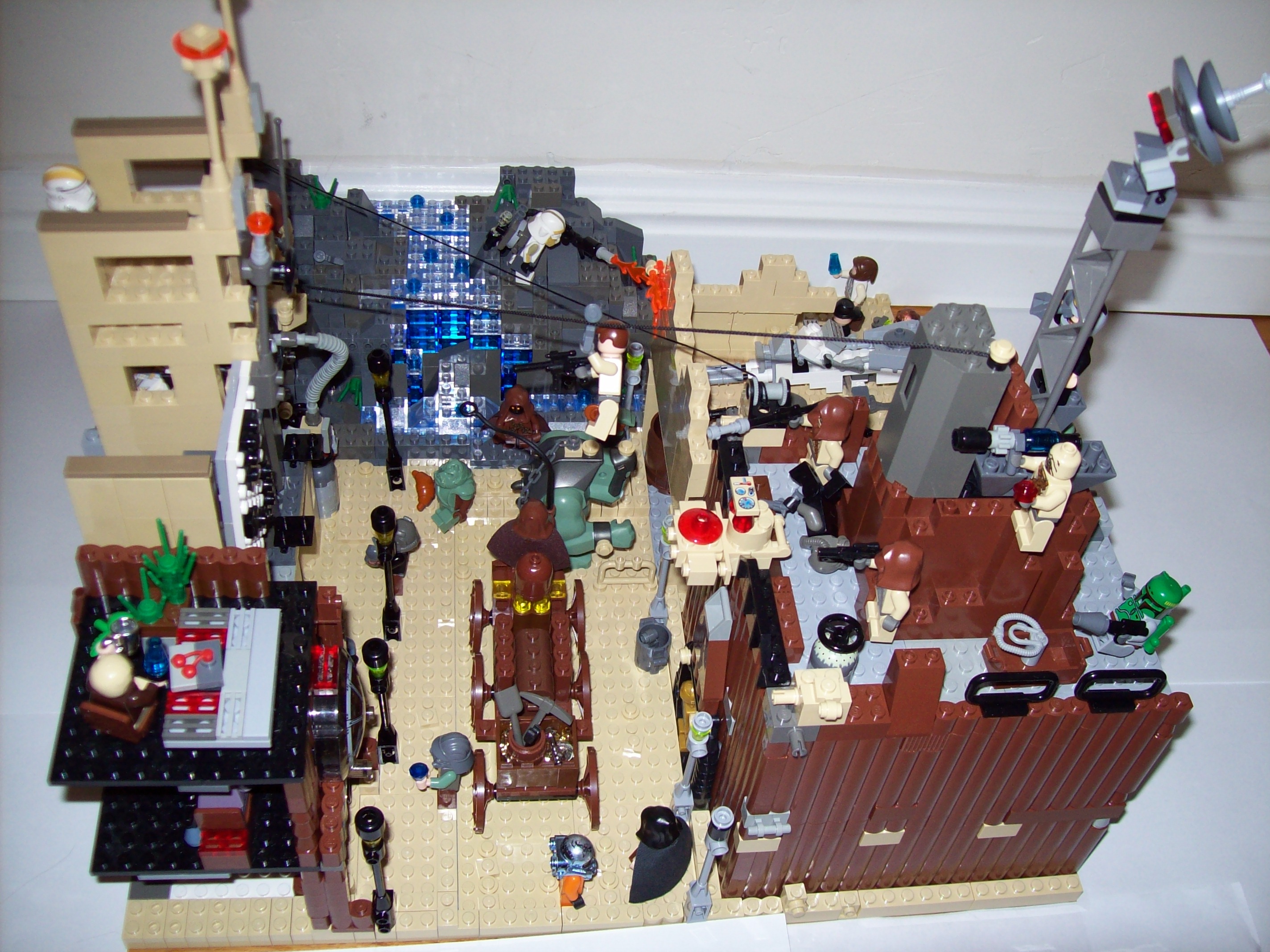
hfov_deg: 51.4
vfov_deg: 39.6
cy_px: 476
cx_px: 635
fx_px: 1320
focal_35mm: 36
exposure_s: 1/64
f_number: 2.7
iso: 80
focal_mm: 6
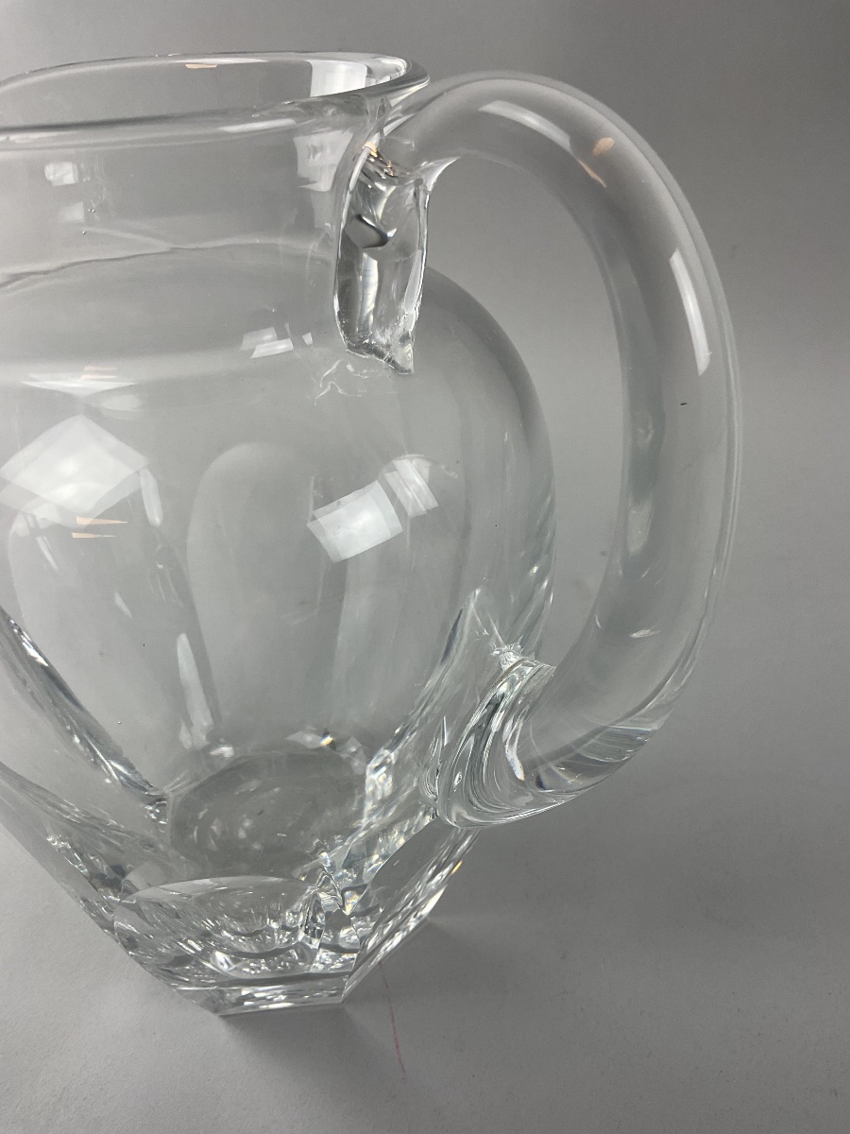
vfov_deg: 61.7
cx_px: 425
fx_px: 949
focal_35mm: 29
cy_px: 567
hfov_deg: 48.2
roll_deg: +3.1
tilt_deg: -34.2
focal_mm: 3
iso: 32
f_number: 1.8
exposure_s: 1/100
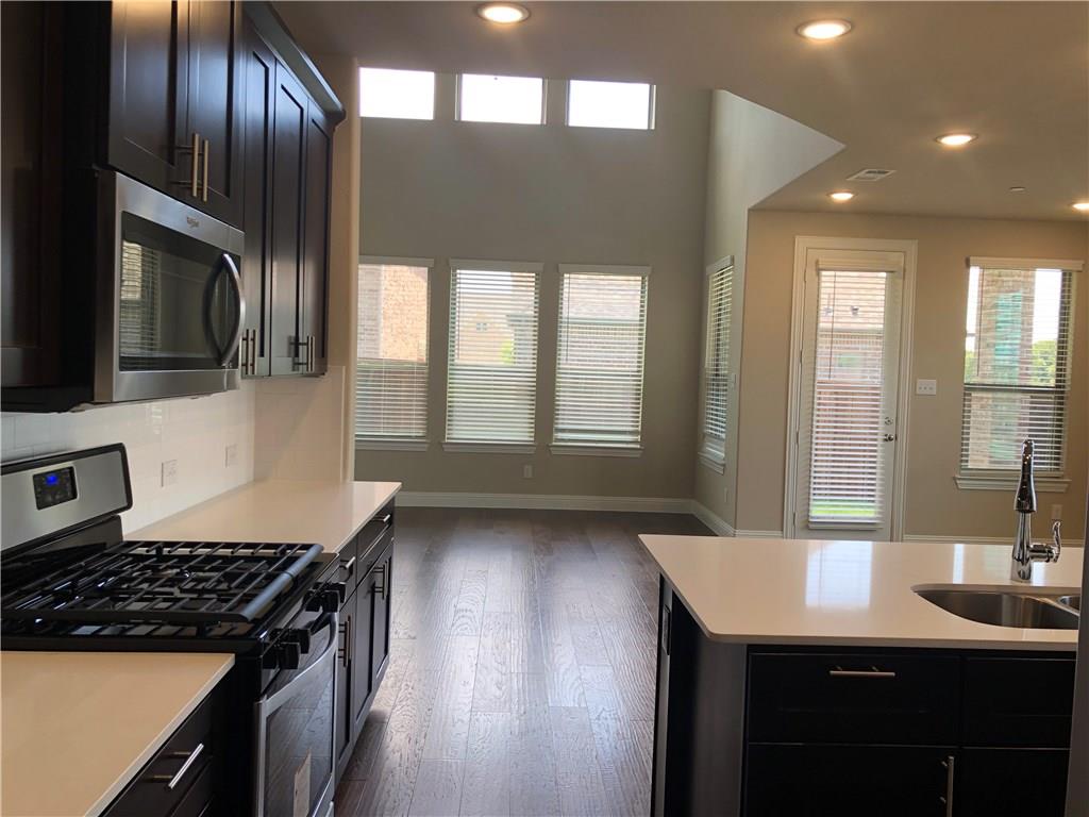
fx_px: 881
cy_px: 408
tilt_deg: -1.8
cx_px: 544
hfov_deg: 63.4
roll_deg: -1.5
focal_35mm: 28
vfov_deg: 49.7
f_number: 1.8
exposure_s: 1/120
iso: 50
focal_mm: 4
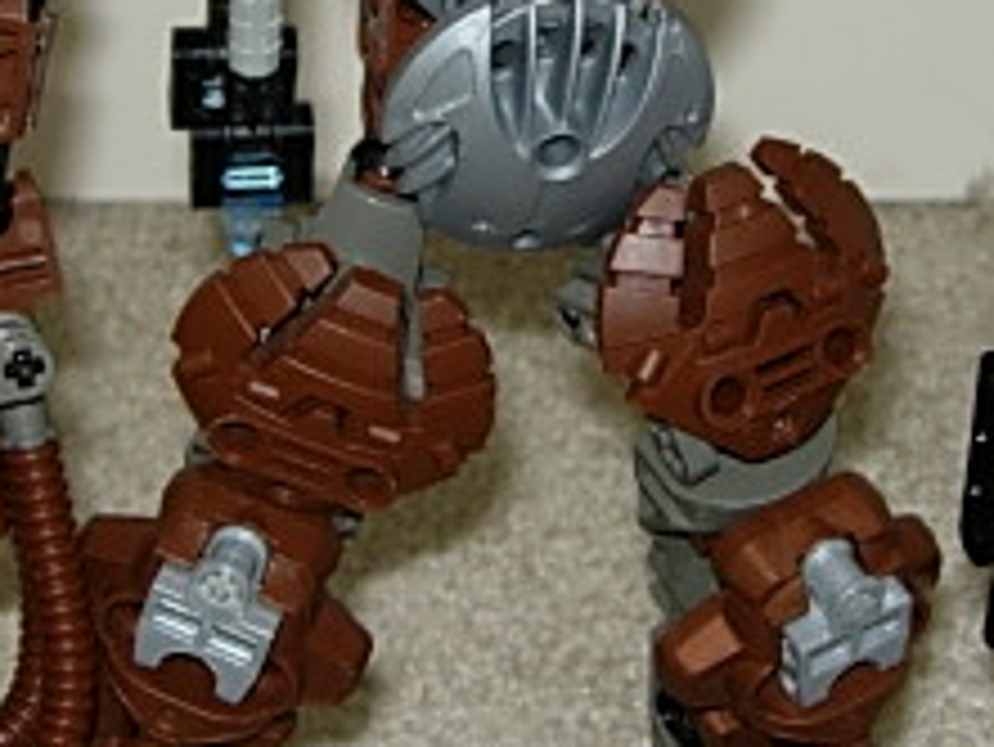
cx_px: 472
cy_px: 202
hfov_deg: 17.9
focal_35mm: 110
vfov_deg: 13.4
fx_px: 3160
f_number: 2.8
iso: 79
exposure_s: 1/64
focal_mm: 7.8
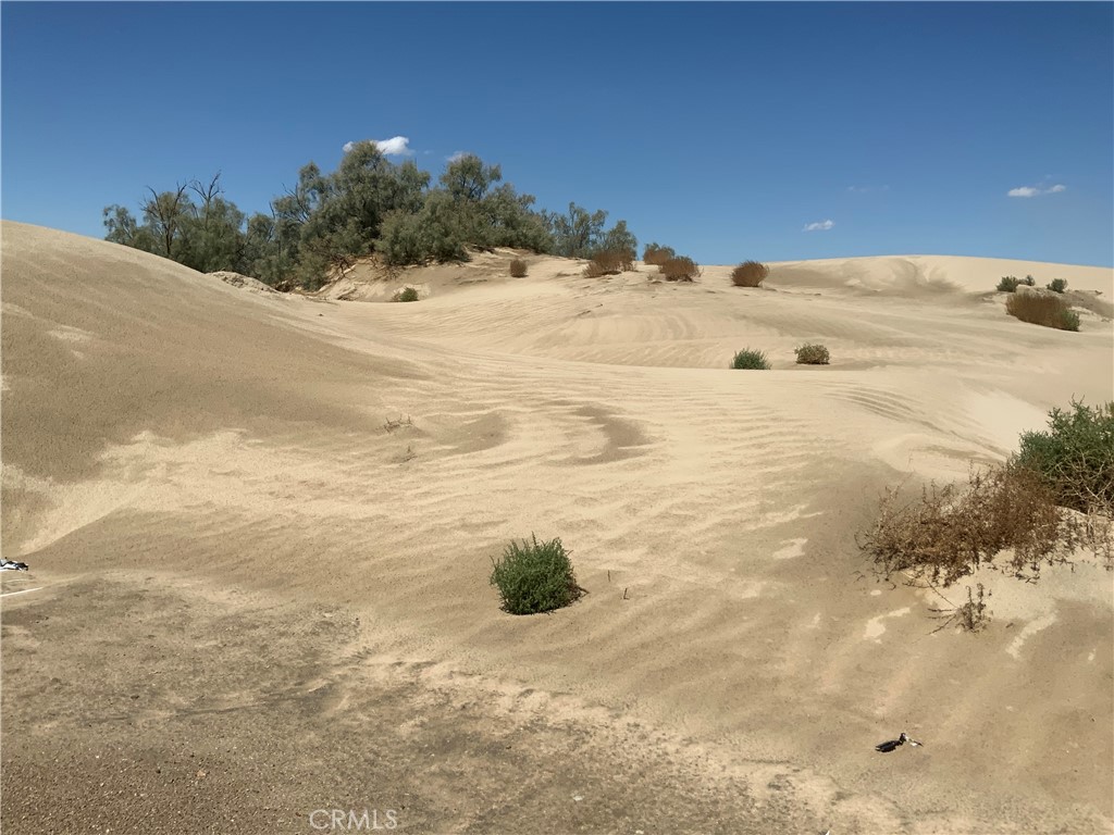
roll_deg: -2.6
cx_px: 557
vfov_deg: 48.2
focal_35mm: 29
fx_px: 933
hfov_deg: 61.7
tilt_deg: -4.8
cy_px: 418
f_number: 1.8
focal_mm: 3
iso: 20
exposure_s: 1/4785
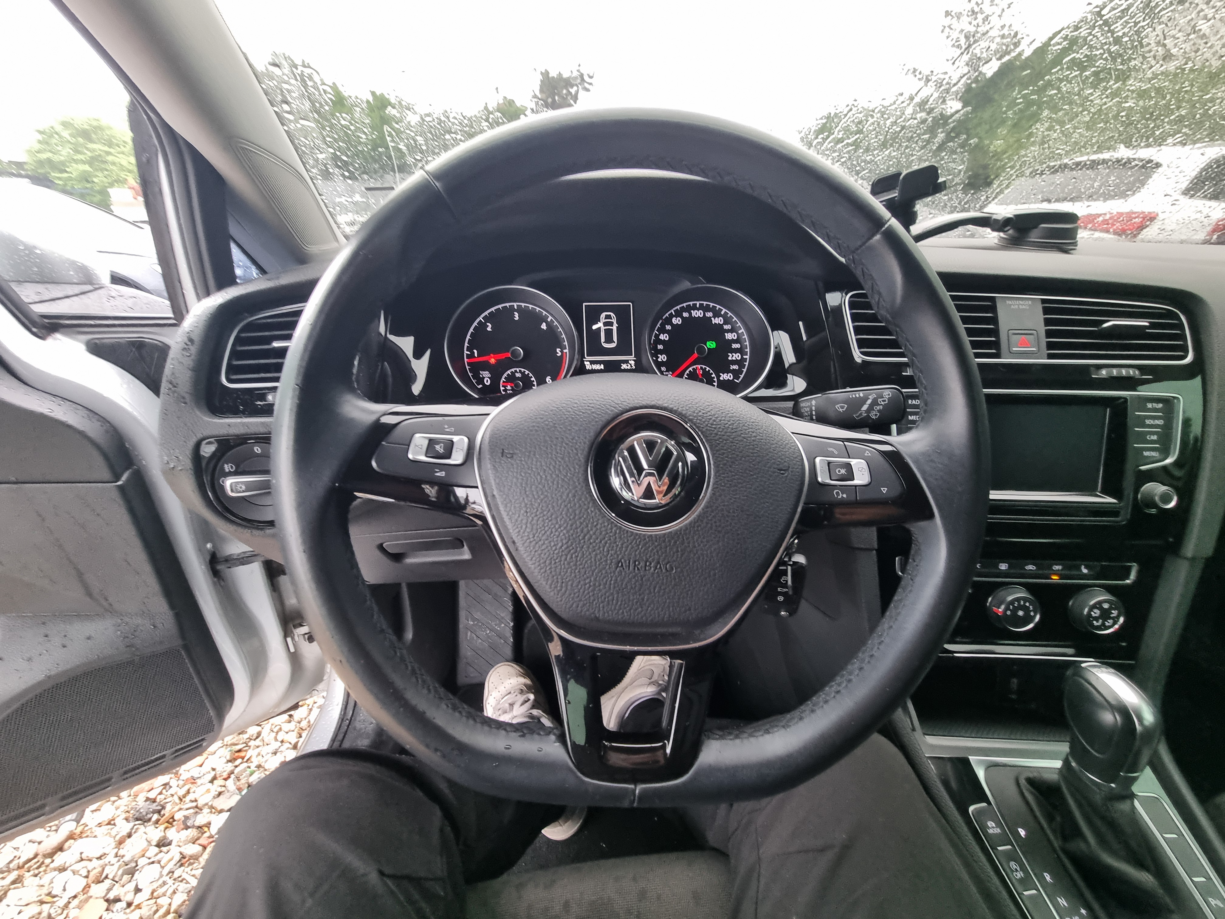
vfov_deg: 89.9
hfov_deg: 106.2
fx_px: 460
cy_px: 460
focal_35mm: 13
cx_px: 612
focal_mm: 2.2
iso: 250
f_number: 2.2
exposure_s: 1/60
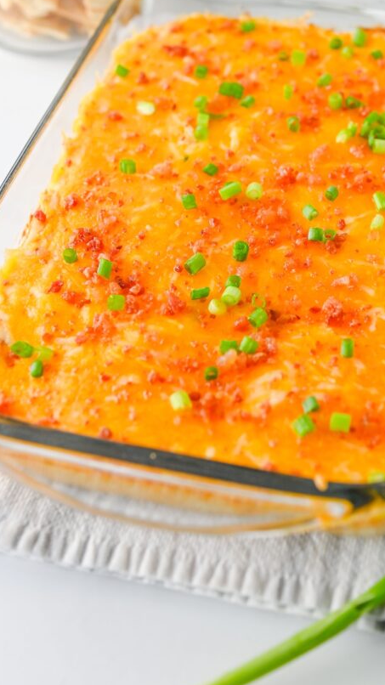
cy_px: 220
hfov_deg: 16.1
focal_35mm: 75
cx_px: 255
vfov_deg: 28.0
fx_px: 1362
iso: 360
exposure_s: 1/125
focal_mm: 50
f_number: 4
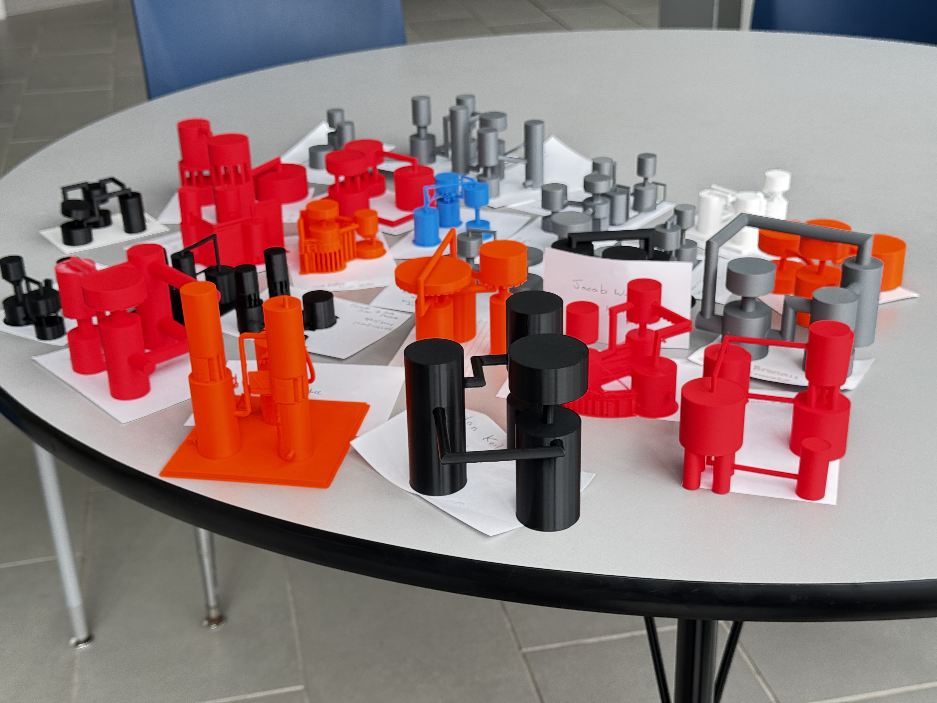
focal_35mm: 48
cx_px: 468
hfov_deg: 39.7
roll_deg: +1.4
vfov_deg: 30.3
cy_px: 352
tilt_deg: -27.1
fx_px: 1299
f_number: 1.78
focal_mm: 6.76
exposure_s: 1/214
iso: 64
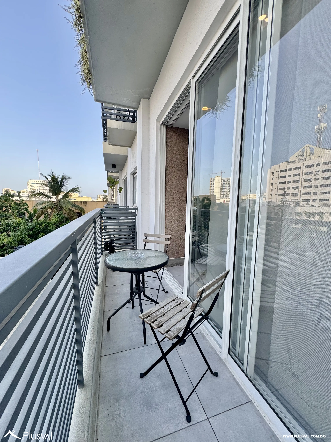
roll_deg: +0.3
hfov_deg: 85.7
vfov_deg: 102.1
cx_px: 166
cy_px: 221
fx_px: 178
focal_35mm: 14
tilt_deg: -6.6
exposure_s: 1/272
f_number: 2.2
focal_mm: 2.22
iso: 40
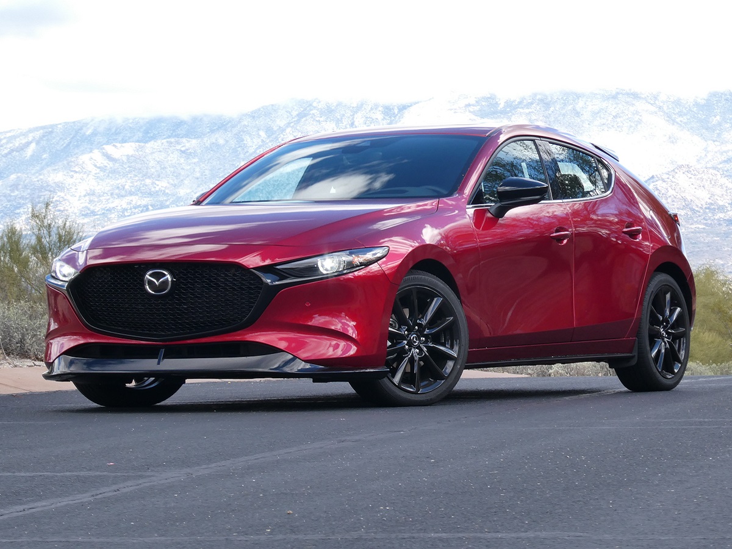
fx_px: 2622
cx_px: 366
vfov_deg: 12.0
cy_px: 274
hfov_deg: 15.9
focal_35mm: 124
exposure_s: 1/125
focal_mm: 22.3
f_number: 5.2
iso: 80
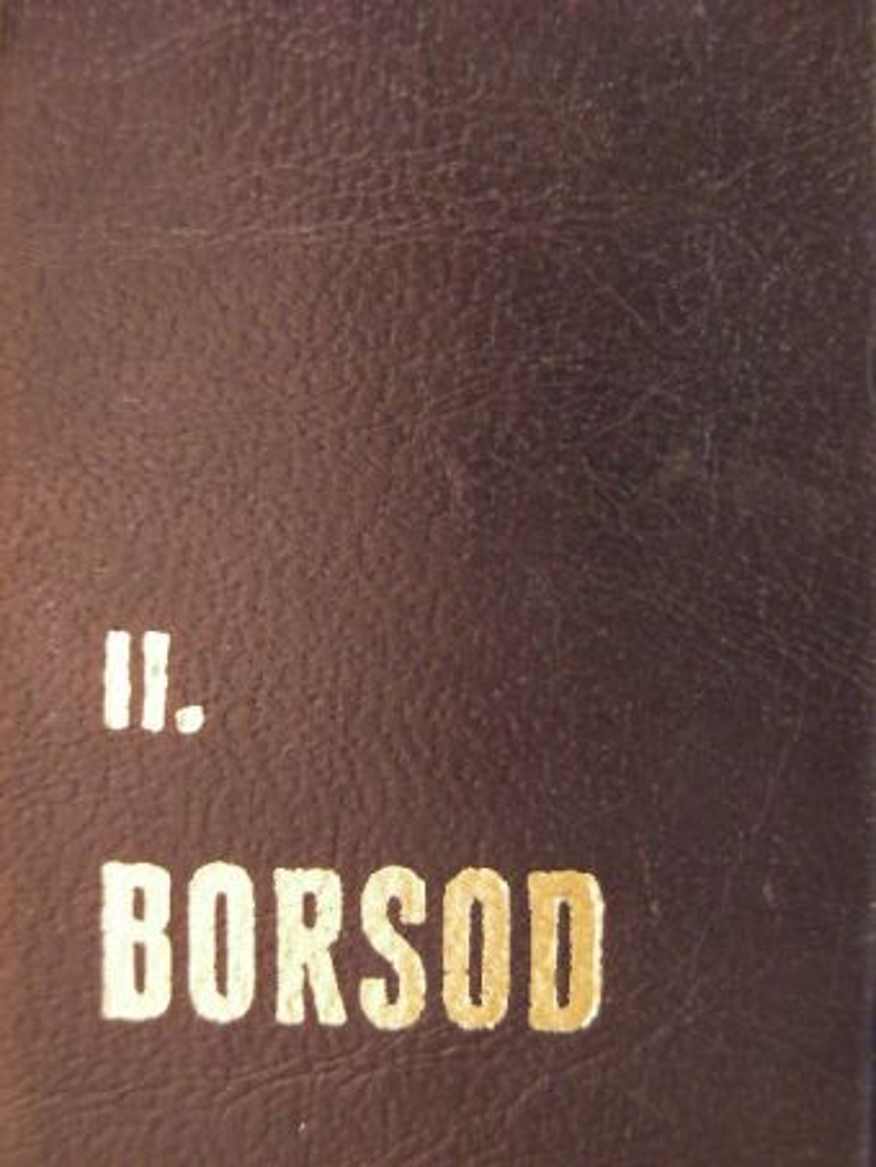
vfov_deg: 24.7
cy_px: 584
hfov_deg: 18.7
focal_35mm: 79
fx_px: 2664
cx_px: 438
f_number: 3.5
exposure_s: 1/13.8
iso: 200
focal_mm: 13.2
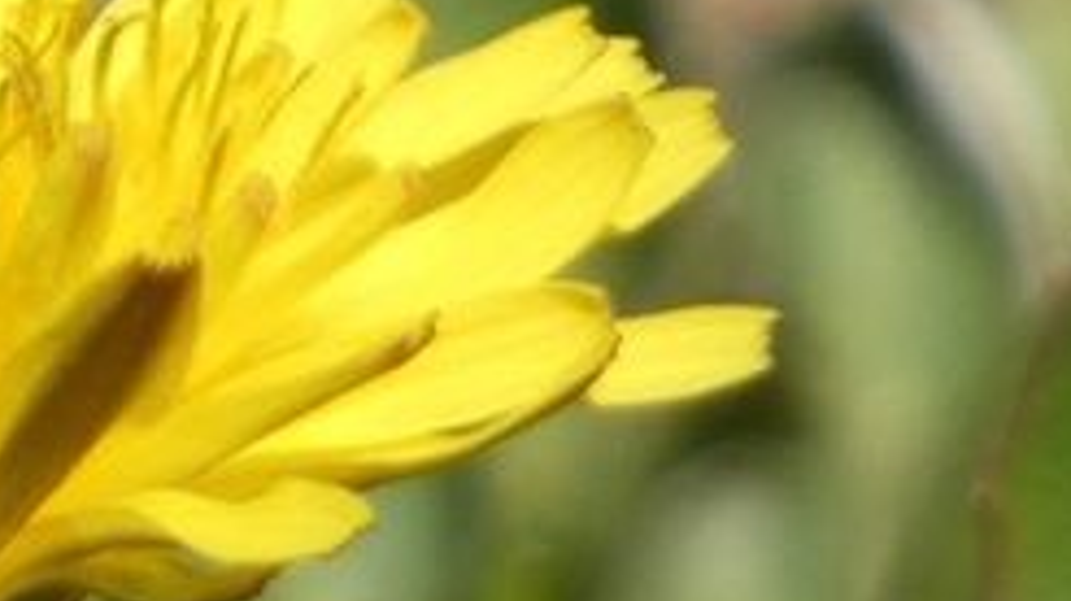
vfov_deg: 0.3
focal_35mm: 4277
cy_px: -83
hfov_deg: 0.5
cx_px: -459
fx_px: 121382
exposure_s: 1/250
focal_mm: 202.9
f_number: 5.7
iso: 80
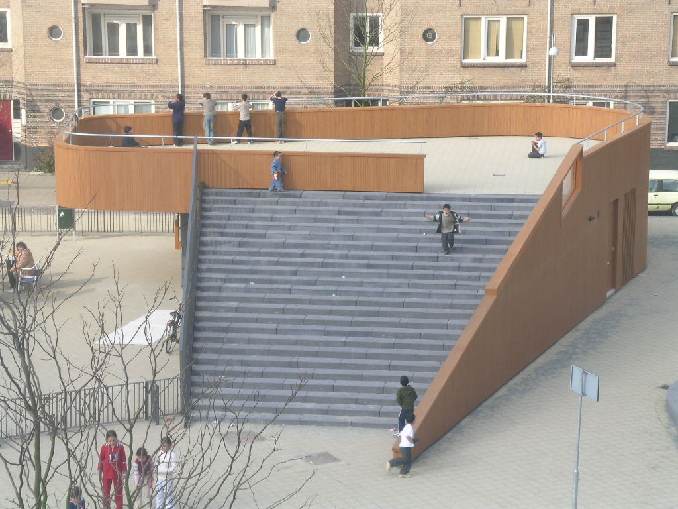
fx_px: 1998
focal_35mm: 102
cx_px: 339
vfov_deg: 14.5
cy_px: 254
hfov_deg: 19.3
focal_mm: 21.1
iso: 50
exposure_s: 1/97
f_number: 6.2
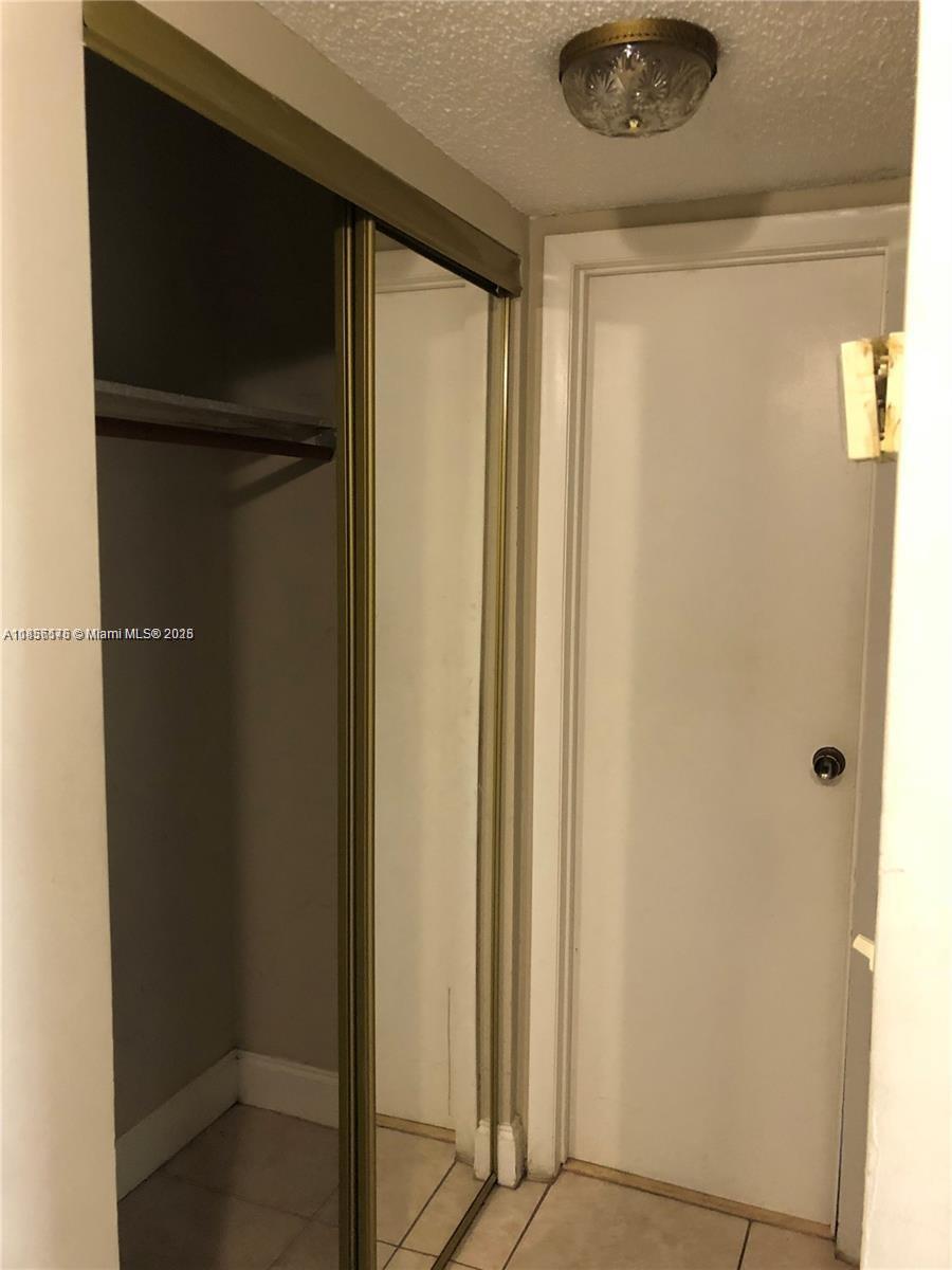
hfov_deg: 49.7
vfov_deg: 63.4
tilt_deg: -7.0
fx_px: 1027
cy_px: 635
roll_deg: +1.2
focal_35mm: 28
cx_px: 476
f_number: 1.8
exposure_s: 1/10
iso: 100
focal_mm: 3.99
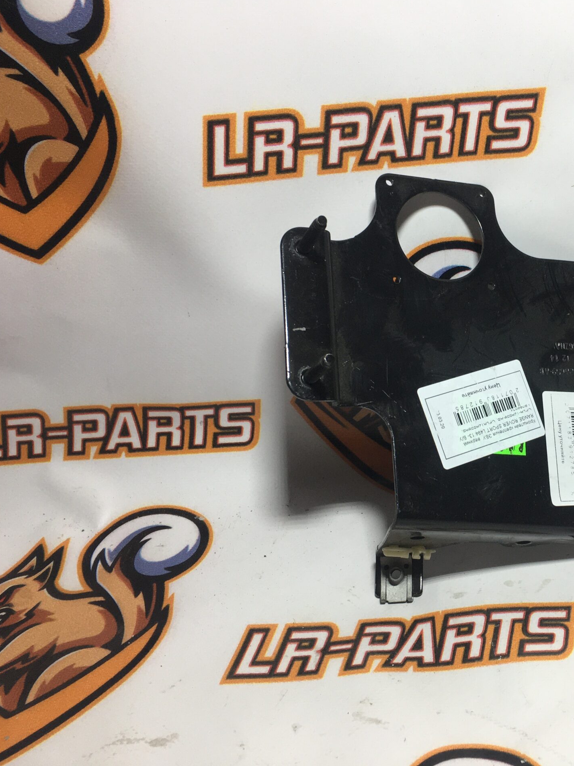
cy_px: 380
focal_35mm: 39
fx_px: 862
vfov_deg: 47.9
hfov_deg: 35.0
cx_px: 503
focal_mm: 4.15
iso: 32
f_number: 2.2
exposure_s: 1/100
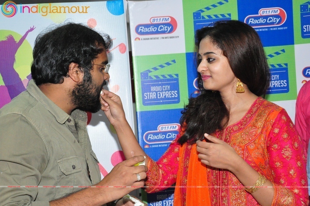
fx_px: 581
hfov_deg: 29.9
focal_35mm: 68
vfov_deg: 20.1
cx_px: 155
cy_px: 103
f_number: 6.3
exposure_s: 1/125
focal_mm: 45
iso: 3200
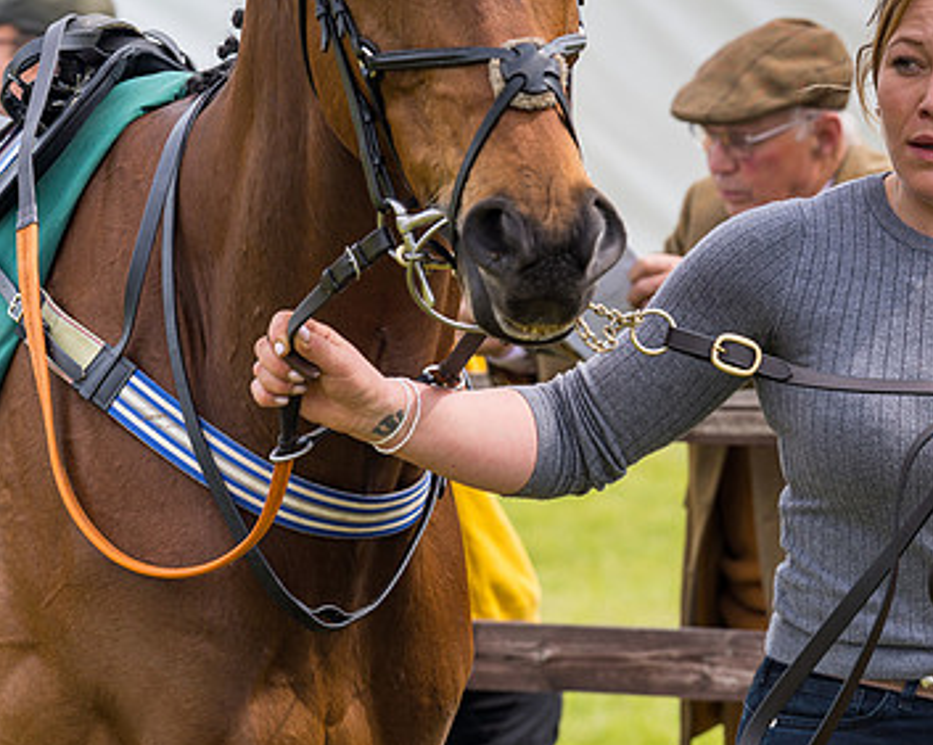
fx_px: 7645
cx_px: 1013
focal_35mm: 277
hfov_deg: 6.9
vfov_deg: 5.6
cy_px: 169
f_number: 5
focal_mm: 135
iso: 50
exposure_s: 1/400
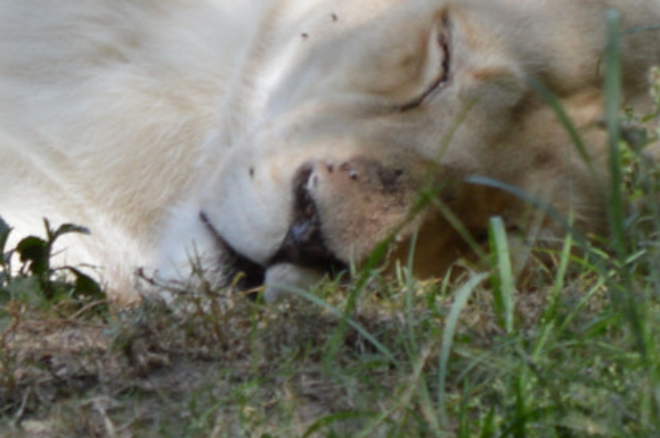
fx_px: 27174
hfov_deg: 1.4
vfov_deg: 0.9
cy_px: -68
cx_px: -64
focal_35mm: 1484
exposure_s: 1/500
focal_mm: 200
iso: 200
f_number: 5.6
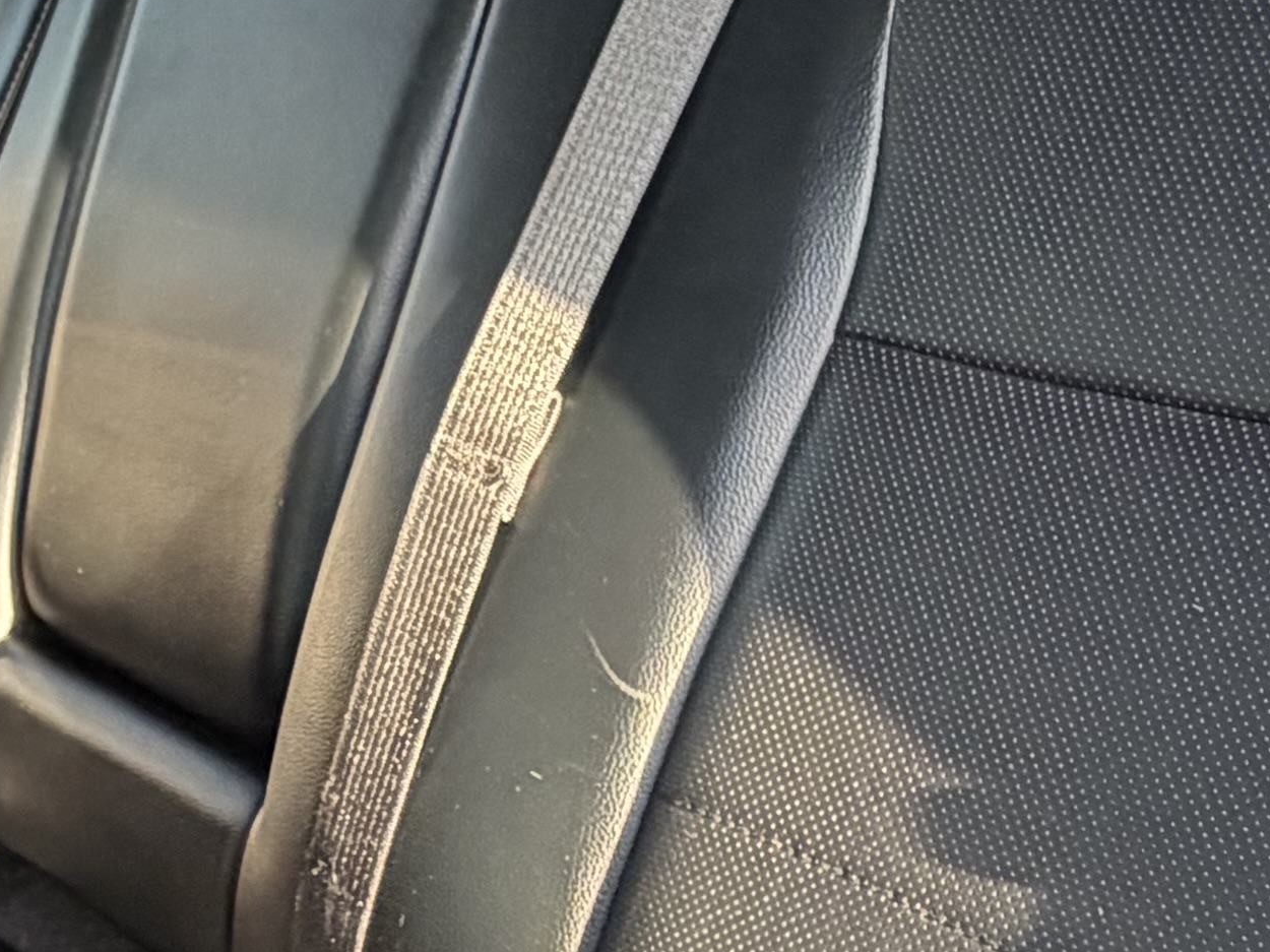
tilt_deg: -20.5
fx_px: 2348
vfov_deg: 22.7
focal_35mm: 64
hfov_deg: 29.5
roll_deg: -1.3
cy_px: 732
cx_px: 240
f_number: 2.2
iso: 200
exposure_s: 1/121
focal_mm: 2.22
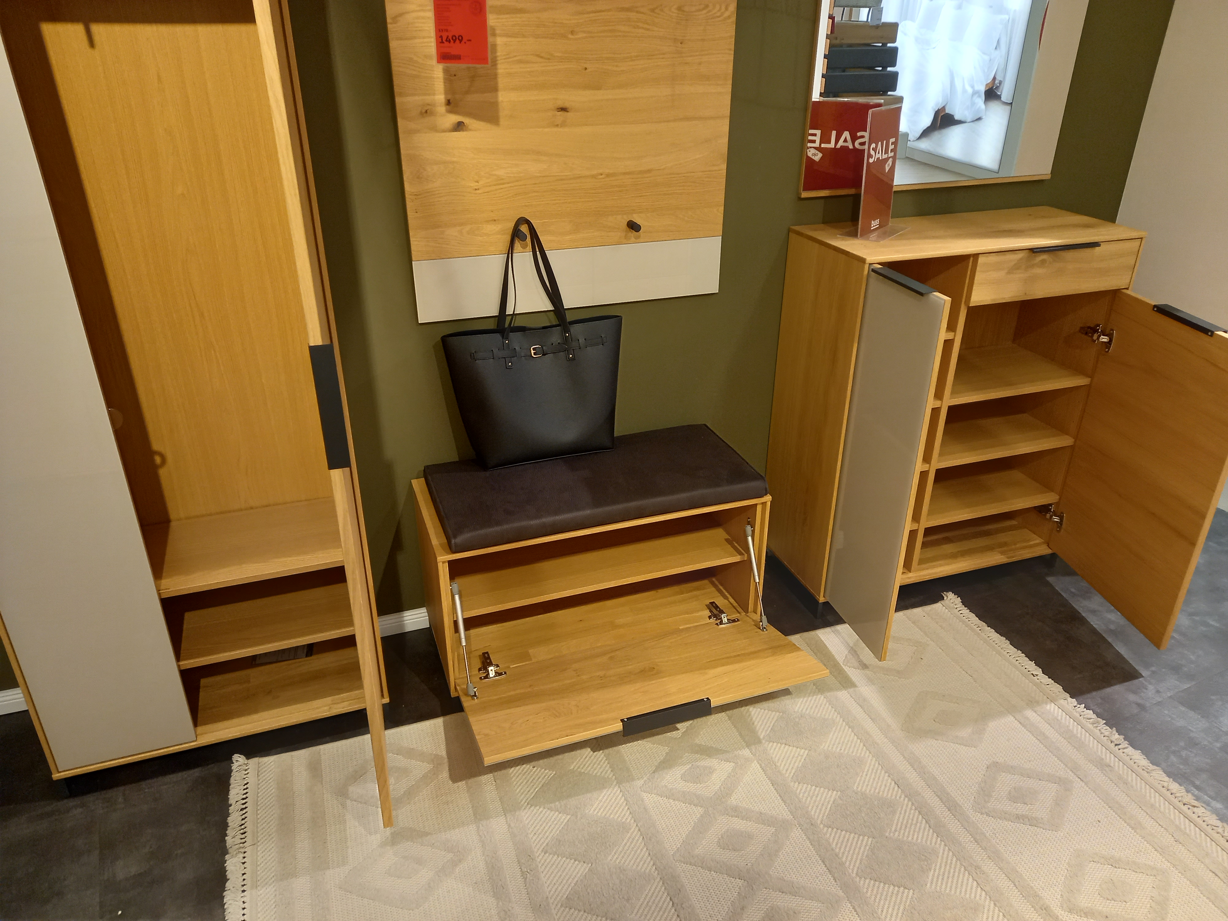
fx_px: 887
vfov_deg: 54.9
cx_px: 614
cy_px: 460
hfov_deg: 69.4
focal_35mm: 25
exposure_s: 1/50
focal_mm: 4.6
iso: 200
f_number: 2
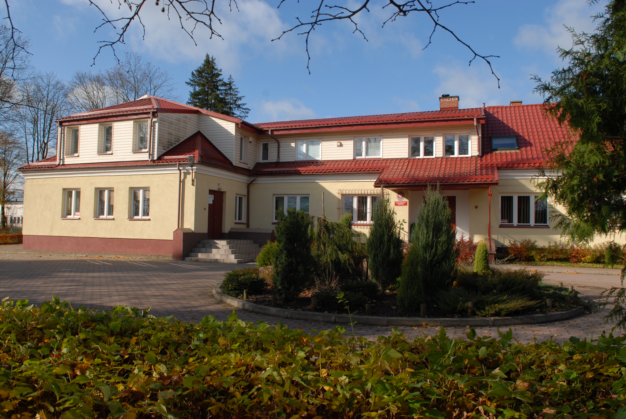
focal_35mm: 26
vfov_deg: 50.5
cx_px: 313
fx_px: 444
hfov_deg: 70.4
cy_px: 210
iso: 100
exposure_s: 1/160
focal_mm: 17
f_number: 8
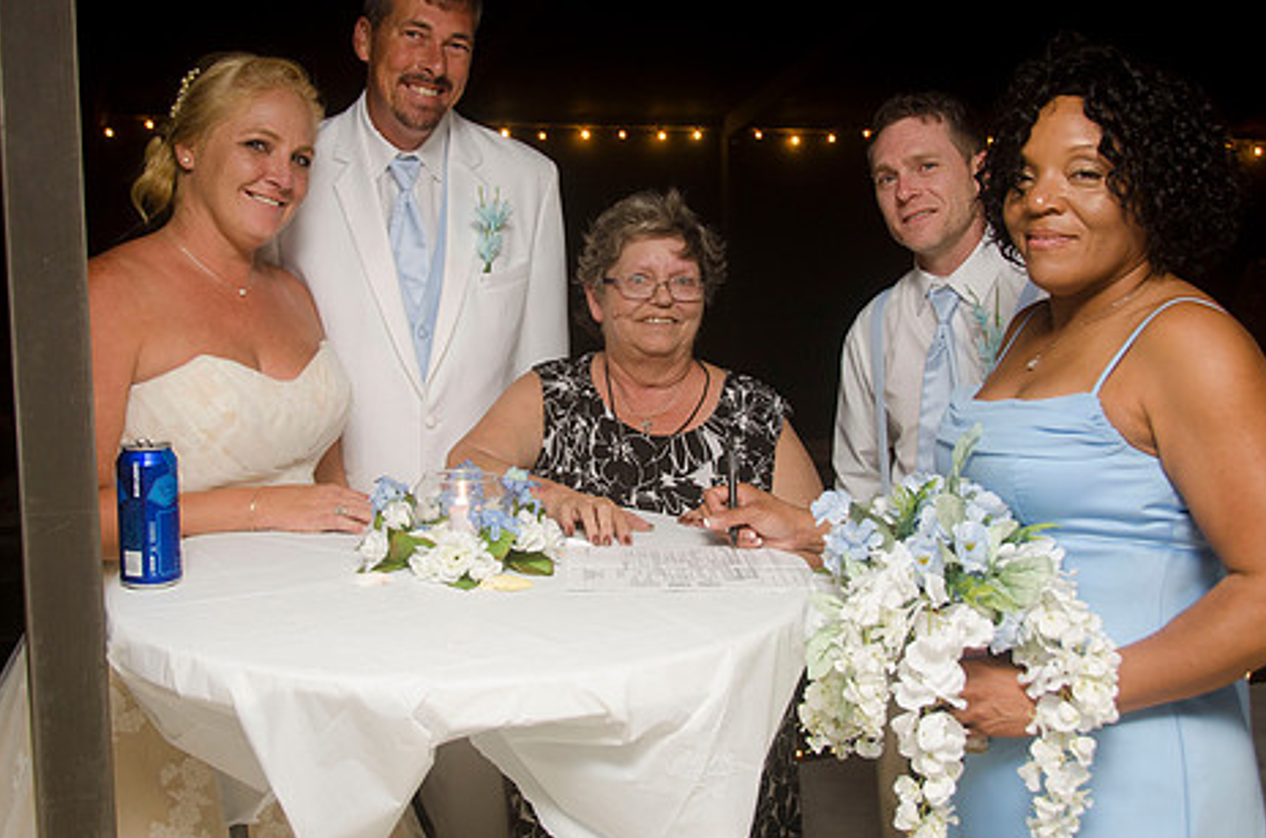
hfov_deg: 43.7
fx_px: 1579
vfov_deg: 29.7
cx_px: 606
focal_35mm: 45
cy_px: 360
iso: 400
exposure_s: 1/60
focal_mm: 24
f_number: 5.6
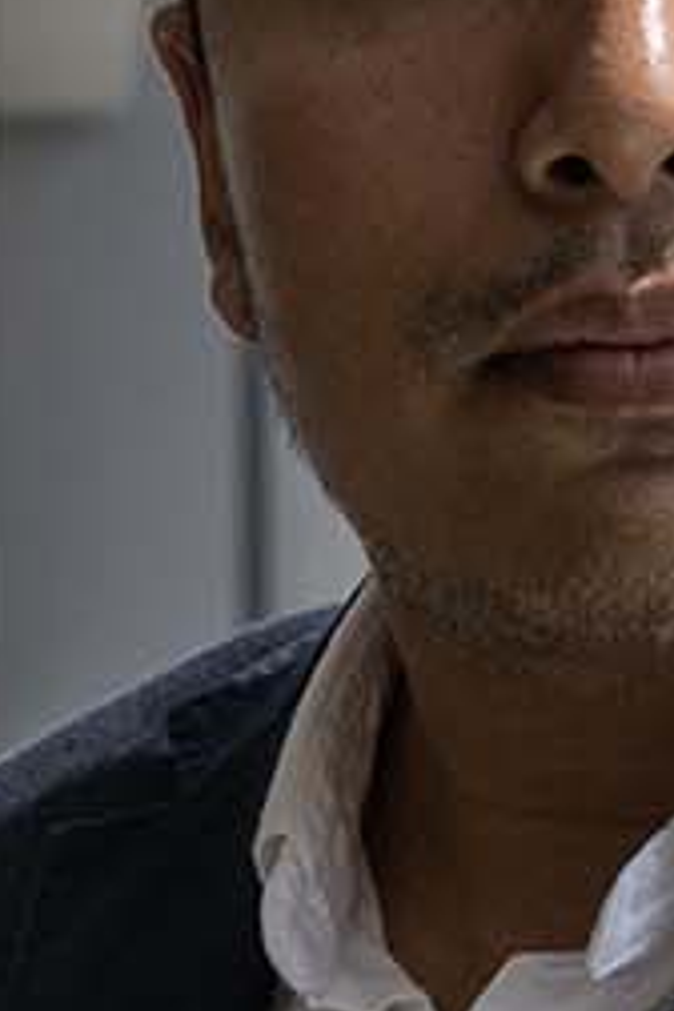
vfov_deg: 6.5
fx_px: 8677
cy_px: 1701
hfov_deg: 4.4
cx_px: 233
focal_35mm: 309
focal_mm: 54
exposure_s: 1/640
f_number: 8
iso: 640
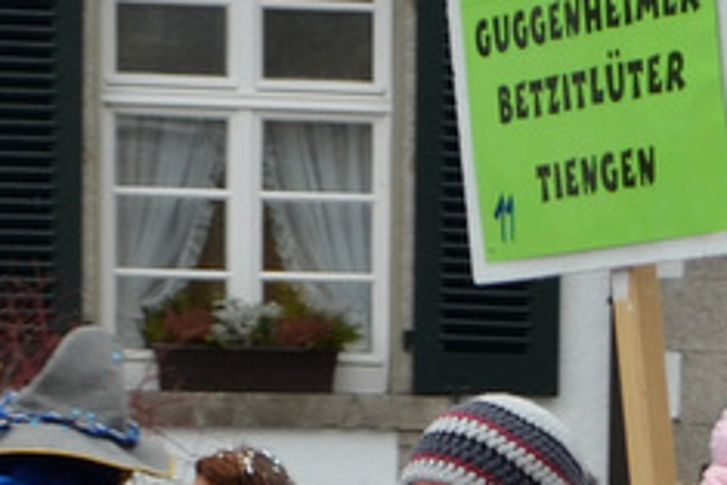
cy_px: 831
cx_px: 1463
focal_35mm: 138
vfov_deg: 9.5
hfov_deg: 12.9
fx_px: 2788
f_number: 5.6
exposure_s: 1/125
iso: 200
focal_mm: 18
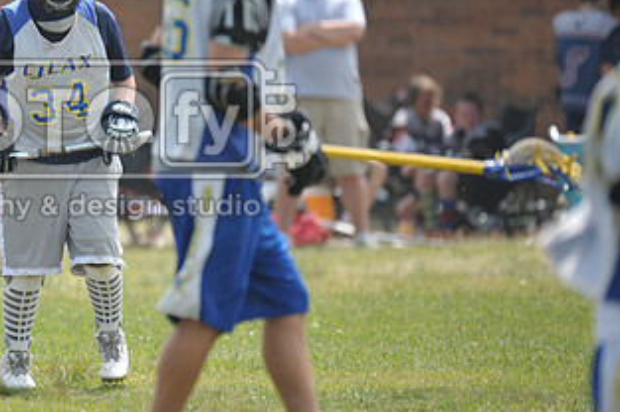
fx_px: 12129
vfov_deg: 1.9
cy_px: 133
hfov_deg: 2.9
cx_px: 48
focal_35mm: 705
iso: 640
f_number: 4
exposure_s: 1/2000
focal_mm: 380
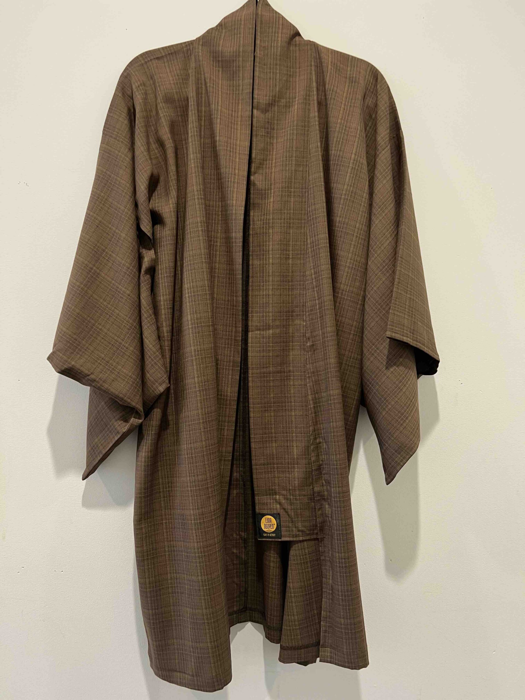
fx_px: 526
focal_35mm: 26
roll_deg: +0.6
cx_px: 262
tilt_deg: -1.9
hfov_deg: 53.1
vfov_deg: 67.3
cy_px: 350
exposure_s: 1/50
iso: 200
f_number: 1.5
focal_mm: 5.7
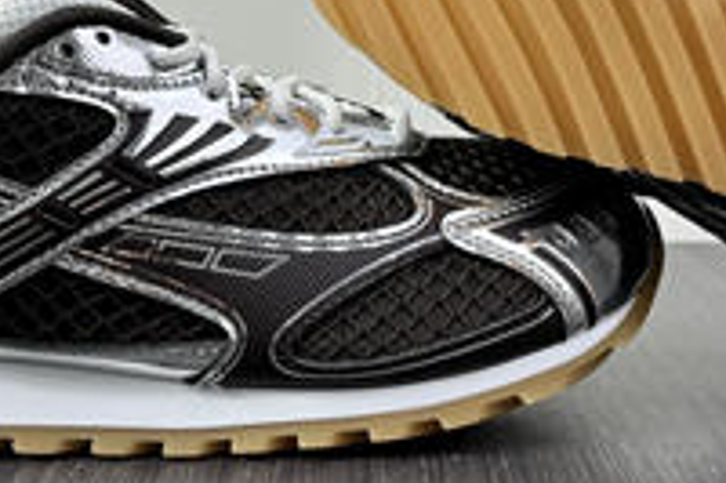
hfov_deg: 25.1
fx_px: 1632
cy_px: 49
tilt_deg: -2.8
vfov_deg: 16.6
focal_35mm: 81
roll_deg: -0.2
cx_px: 410
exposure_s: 1/151
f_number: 1.78
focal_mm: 6.76
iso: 64
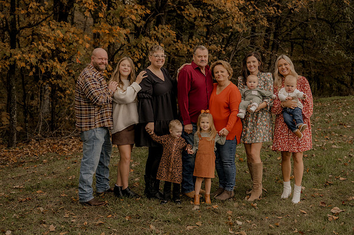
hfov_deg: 30.1
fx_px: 658
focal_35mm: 67
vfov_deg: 20.3
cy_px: 118
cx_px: 177
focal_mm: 45
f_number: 2.8
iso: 250
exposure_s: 1/160
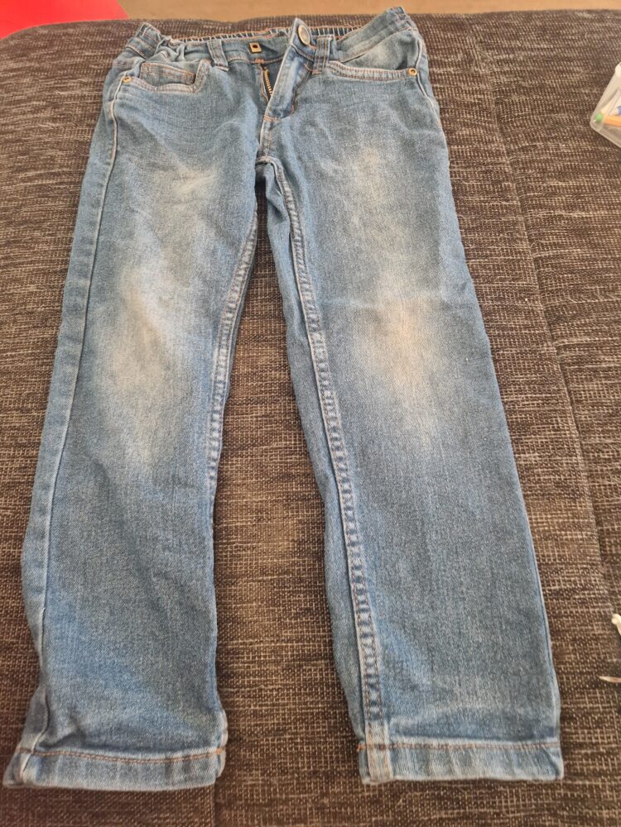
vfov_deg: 73.9
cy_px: 414
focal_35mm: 23
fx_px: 550
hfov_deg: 58.9
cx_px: 310
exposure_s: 1/50
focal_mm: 5.4
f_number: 1.8
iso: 640
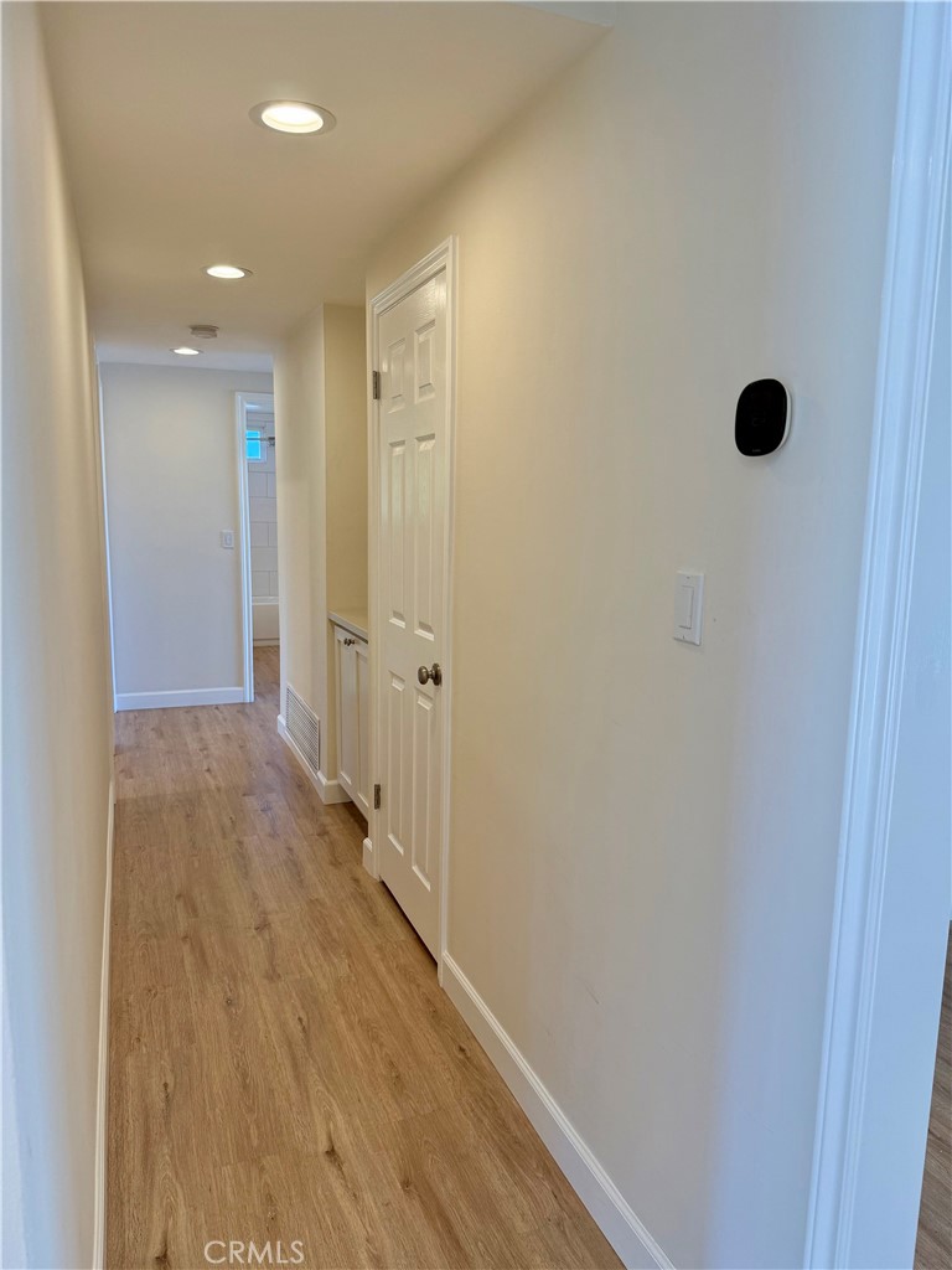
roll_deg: -1.4
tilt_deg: -8.8
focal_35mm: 24
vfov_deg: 71.6
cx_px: 476
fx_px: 880
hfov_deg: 56.8
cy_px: 635
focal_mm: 6.76
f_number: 1.78
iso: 100
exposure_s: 1/240
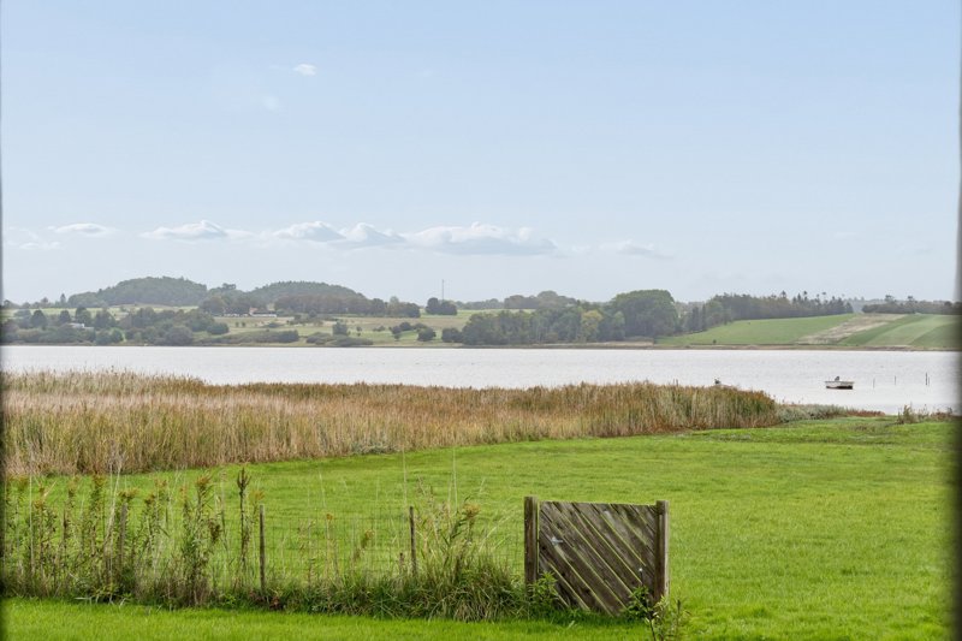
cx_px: 481
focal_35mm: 99
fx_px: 2645
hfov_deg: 20.6
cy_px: 320
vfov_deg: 13.8
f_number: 8
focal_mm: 66
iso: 200
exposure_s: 1/200
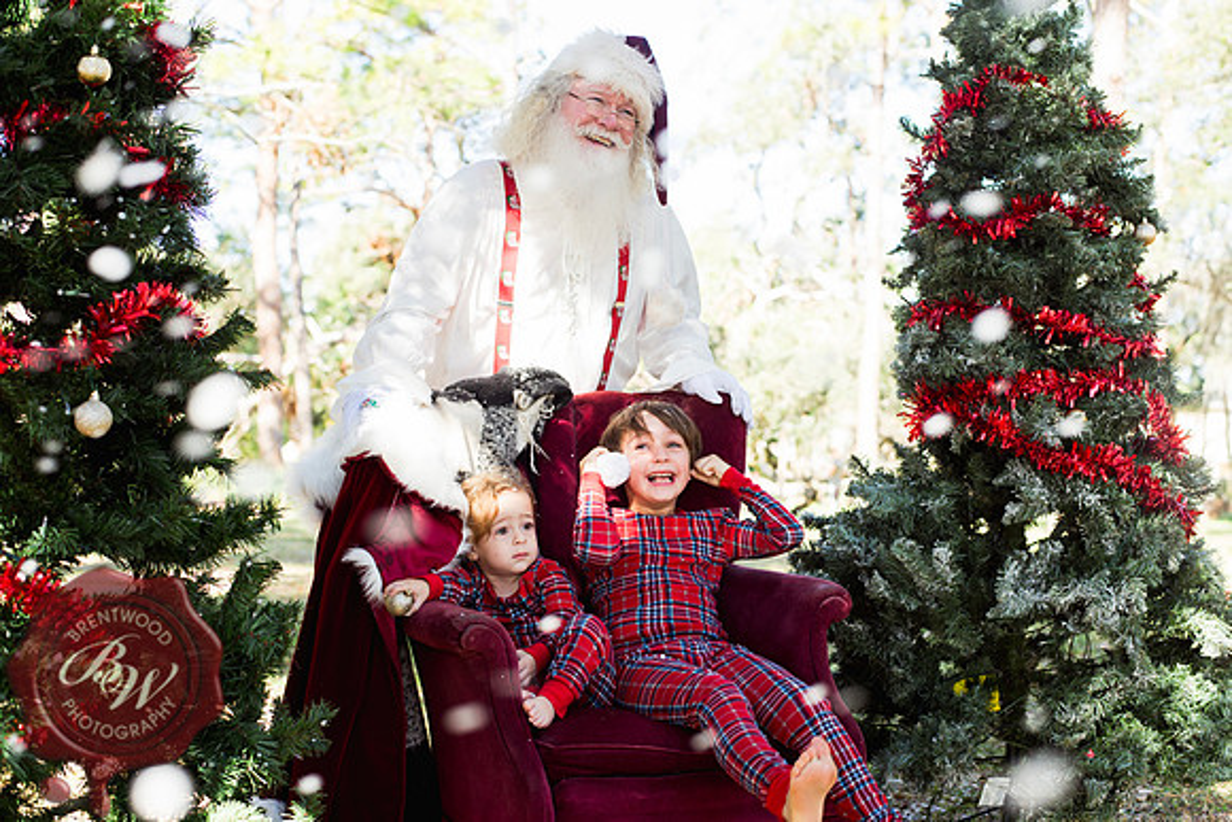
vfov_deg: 27.0
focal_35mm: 50
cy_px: 411
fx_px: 1711
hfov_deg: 39.6
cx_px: 616
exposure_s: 1/125
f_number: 4.5
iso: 125
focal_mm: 50
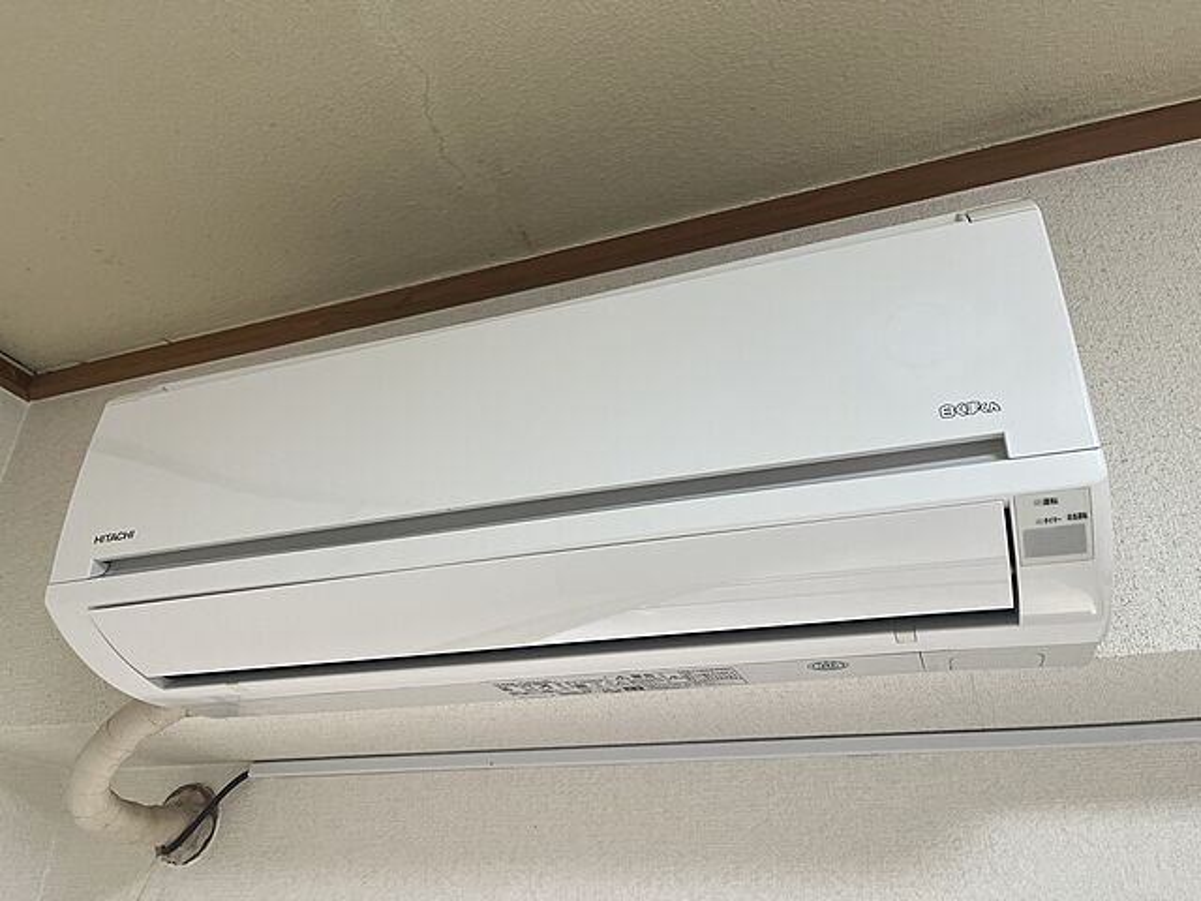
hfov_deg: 67.3
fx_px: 902
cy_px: 450
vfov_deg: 53.1
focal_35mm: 26
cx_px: 600
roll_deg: -2.1
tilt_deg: +26.4
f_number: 1.6
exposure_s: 1/121
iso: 80
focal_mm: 5.1
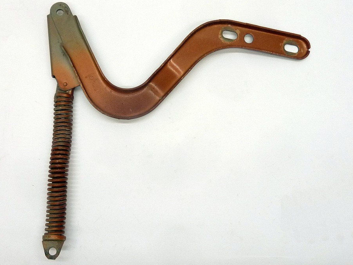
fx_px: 265
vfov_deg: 53.1
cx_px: 176
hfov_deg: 67.3
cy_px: 130
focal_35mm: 26
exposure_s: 1/30
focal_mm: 4.1
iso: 200
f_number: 3.3
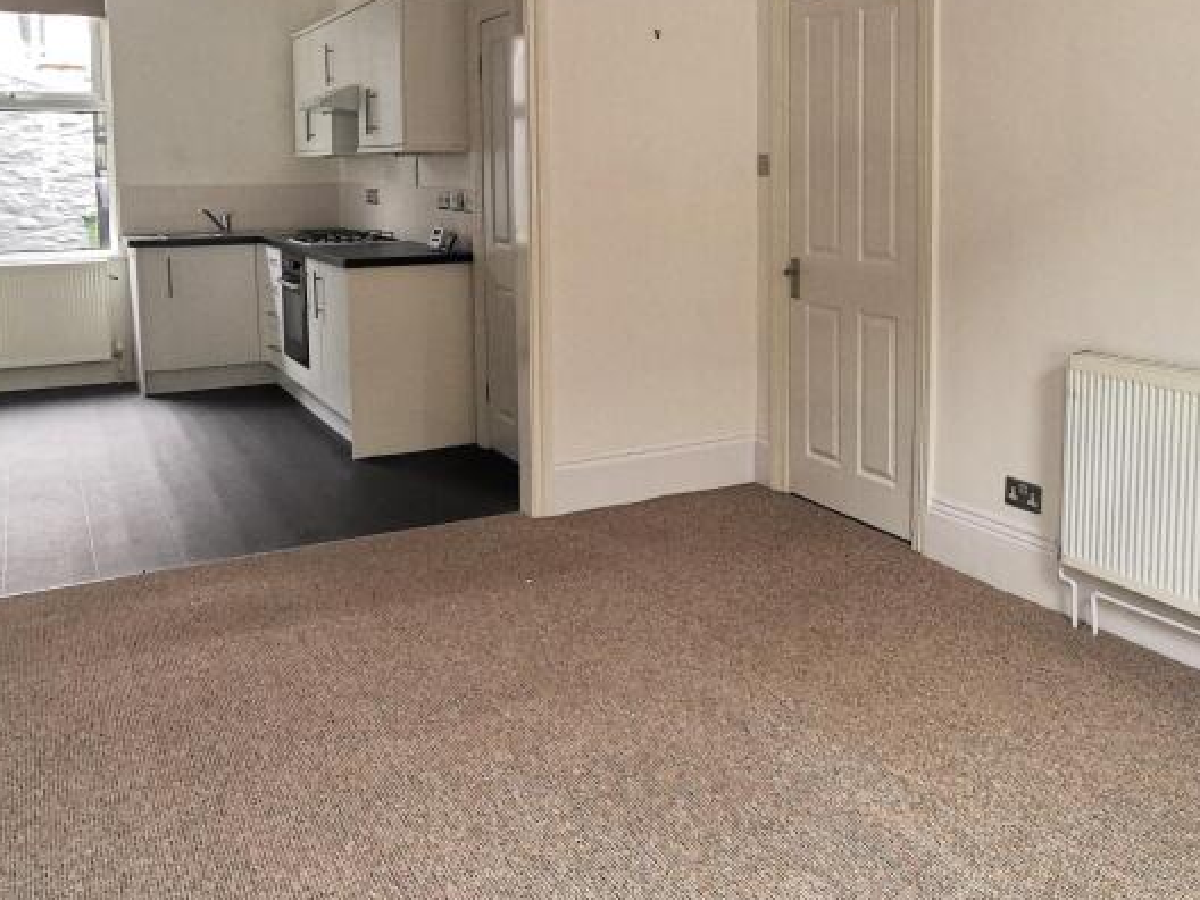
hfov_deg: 54.5
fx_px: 1144
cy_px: 261
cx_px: 773
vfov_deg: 42.0
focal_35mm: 33
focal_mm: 2.26
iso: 400
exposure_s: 1/33.3
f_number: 2.2
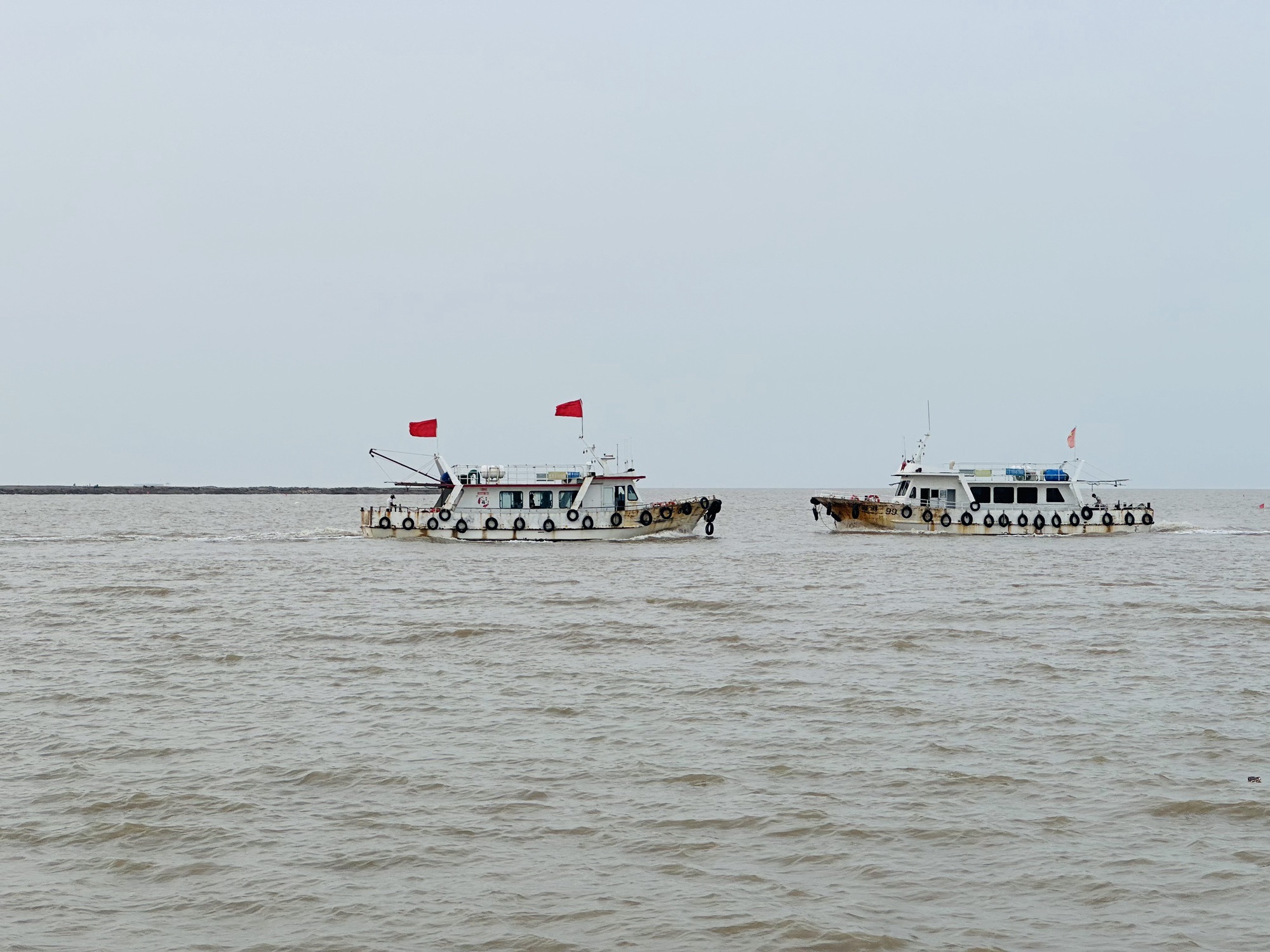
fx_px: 2825
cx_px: 635
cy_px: 476
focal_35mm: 77
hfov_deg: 25.3
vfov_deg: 19.1
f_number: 2.8
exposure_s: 1/194
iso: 32
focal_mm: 9
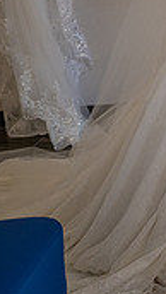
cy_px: -9
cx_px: 489
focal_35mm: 85
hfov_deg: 10.4
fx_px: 664
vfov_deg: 23.8
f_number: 2.8
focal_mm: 24
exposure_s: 1/250
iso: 800
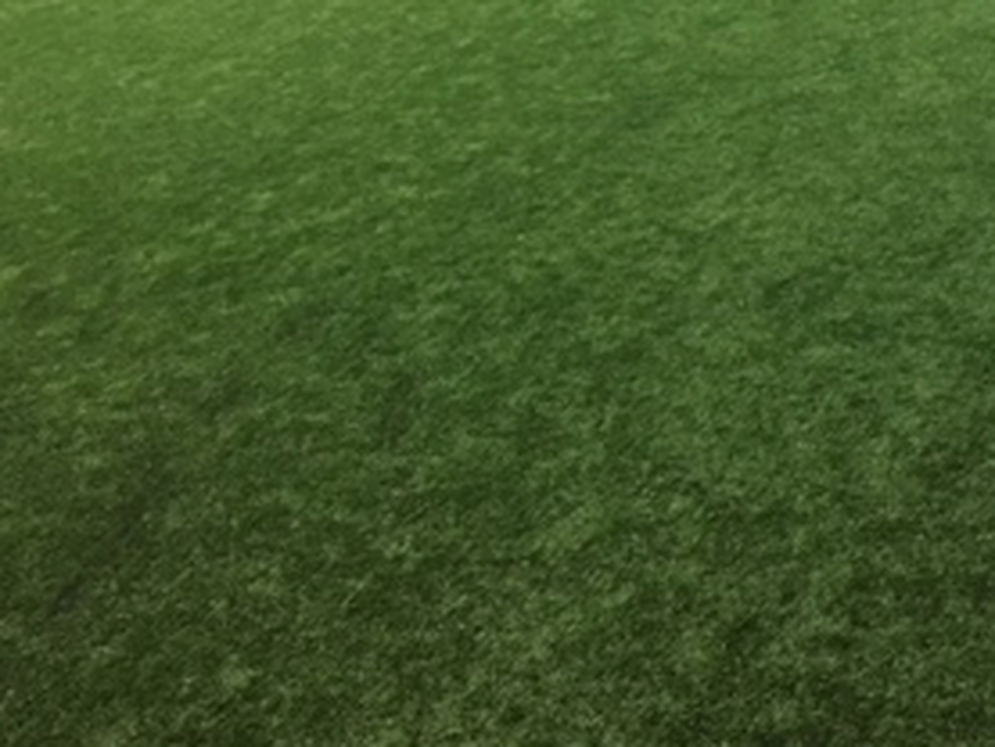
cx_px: 693
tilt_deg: -18.5
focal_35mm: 67
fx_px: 1927
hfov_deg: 28.7
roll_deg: +1.2
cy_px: 101
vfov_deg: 21.5
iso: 200
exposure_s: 1/20
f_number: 2.2
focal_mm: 4.15
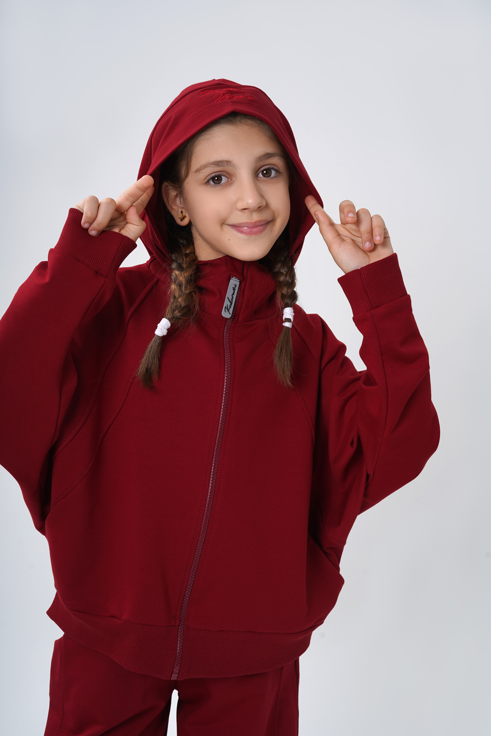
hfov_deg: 27.0
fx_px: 1023
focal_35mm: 50
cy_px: 368
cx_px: 246
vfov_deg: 39.6
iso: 100
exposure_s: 1/160
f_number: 10
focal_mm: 50
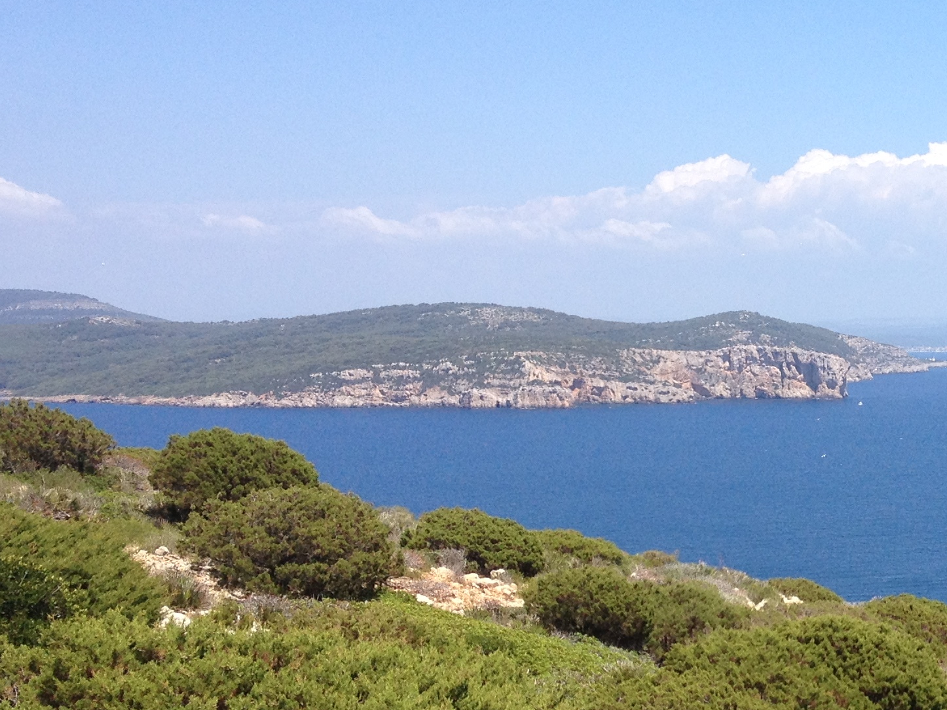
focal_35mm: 79
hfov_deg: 23.4
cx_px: 1011
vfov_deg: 18.7
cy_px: 357
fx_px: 2162
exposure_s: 1/1534
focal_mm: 4.28
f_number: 2.4
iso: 50
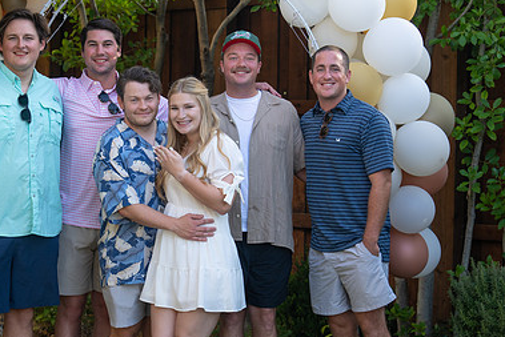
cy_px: 210
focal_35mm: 107
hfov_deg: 19.0
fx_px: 1501
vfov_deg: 12.8
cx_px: 177
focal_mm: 70
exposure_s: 1/320
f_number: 3.5
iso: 200
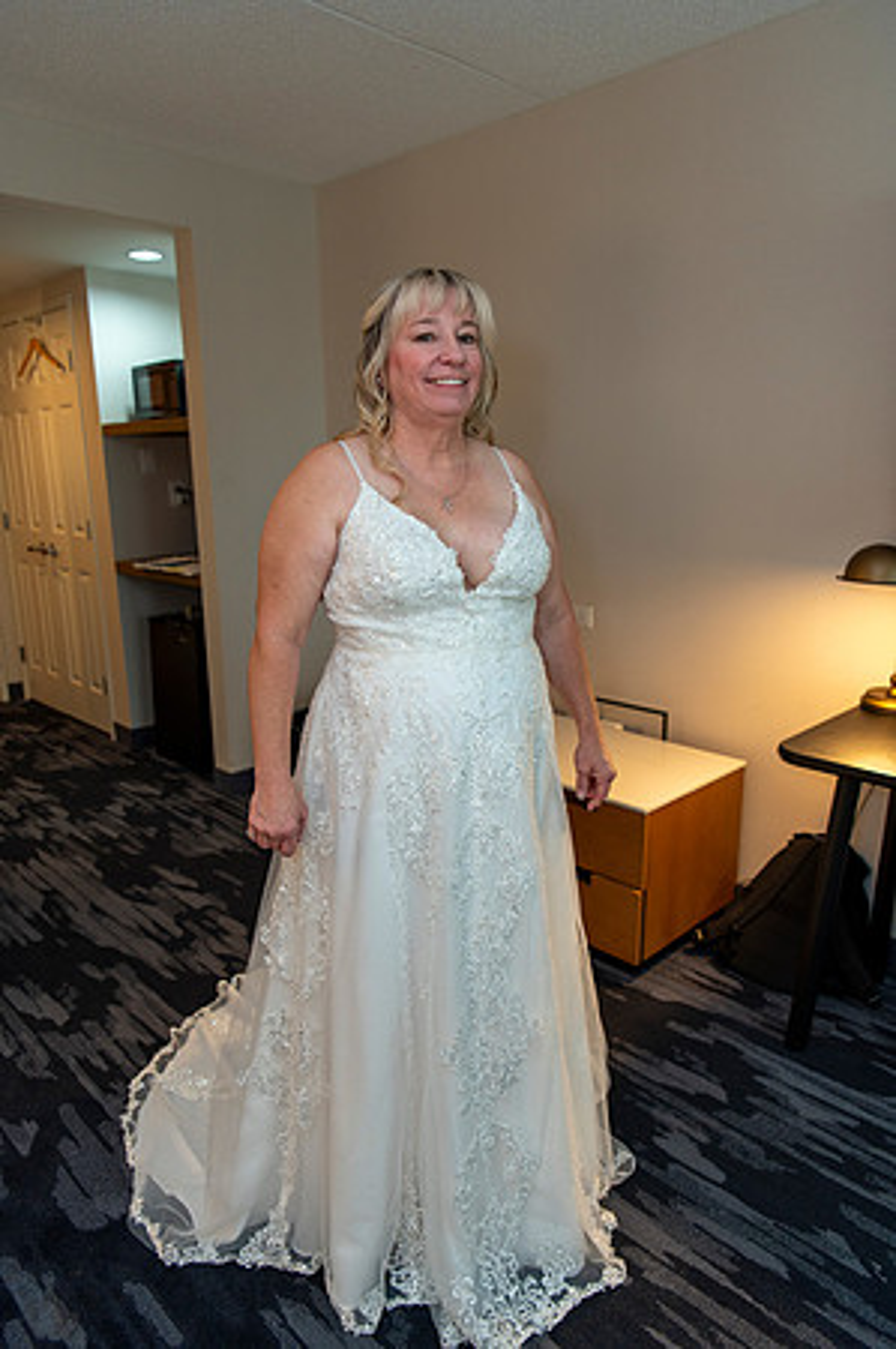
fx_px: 898
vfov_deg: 73.8
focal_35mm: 24
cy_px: 674
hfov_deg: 53.0
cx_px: 448
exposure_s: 1/125
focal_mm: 24
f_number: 2.8
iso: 900
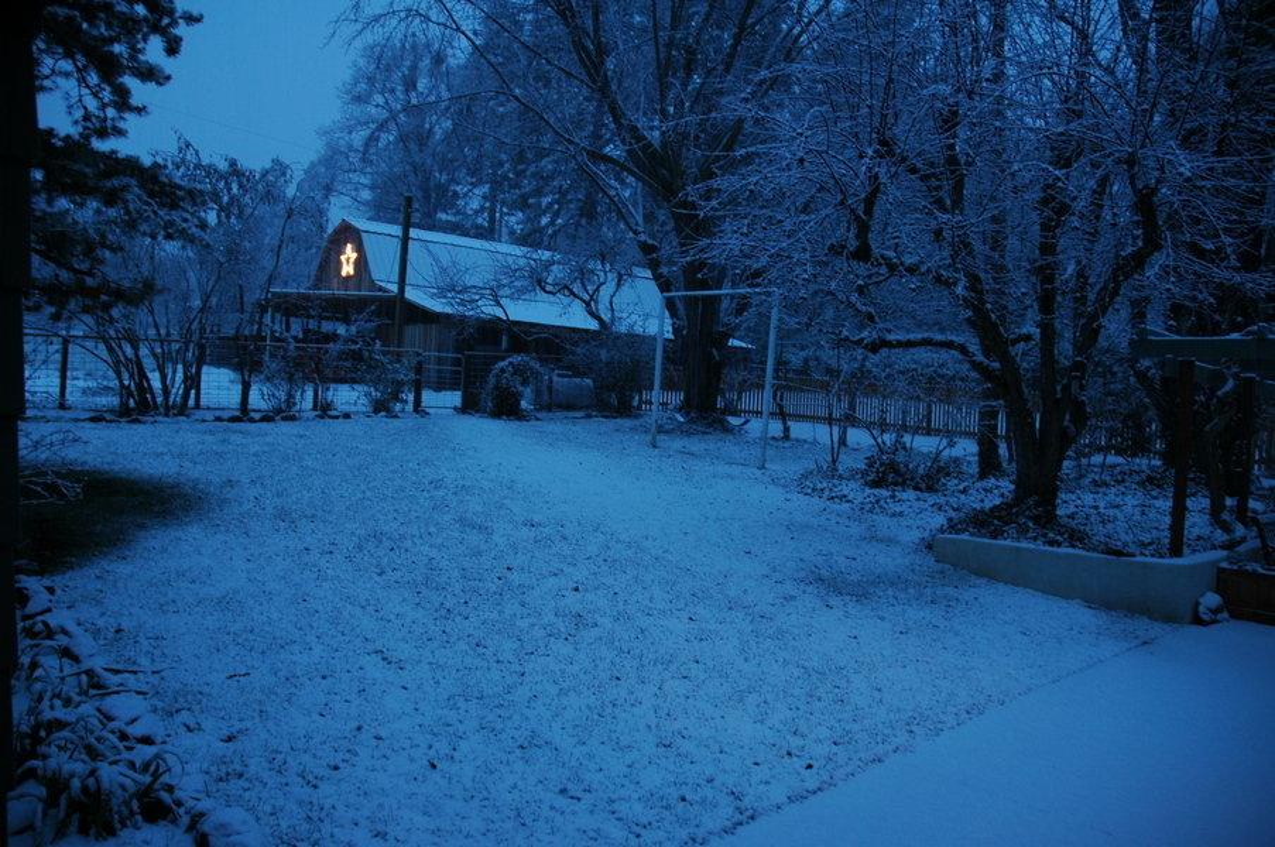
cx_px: 638
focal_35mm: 27
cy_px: 424
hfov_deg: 67.4
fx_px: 955
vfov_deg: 47.8
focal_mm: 18
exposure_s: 1/2.5
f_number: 3.5
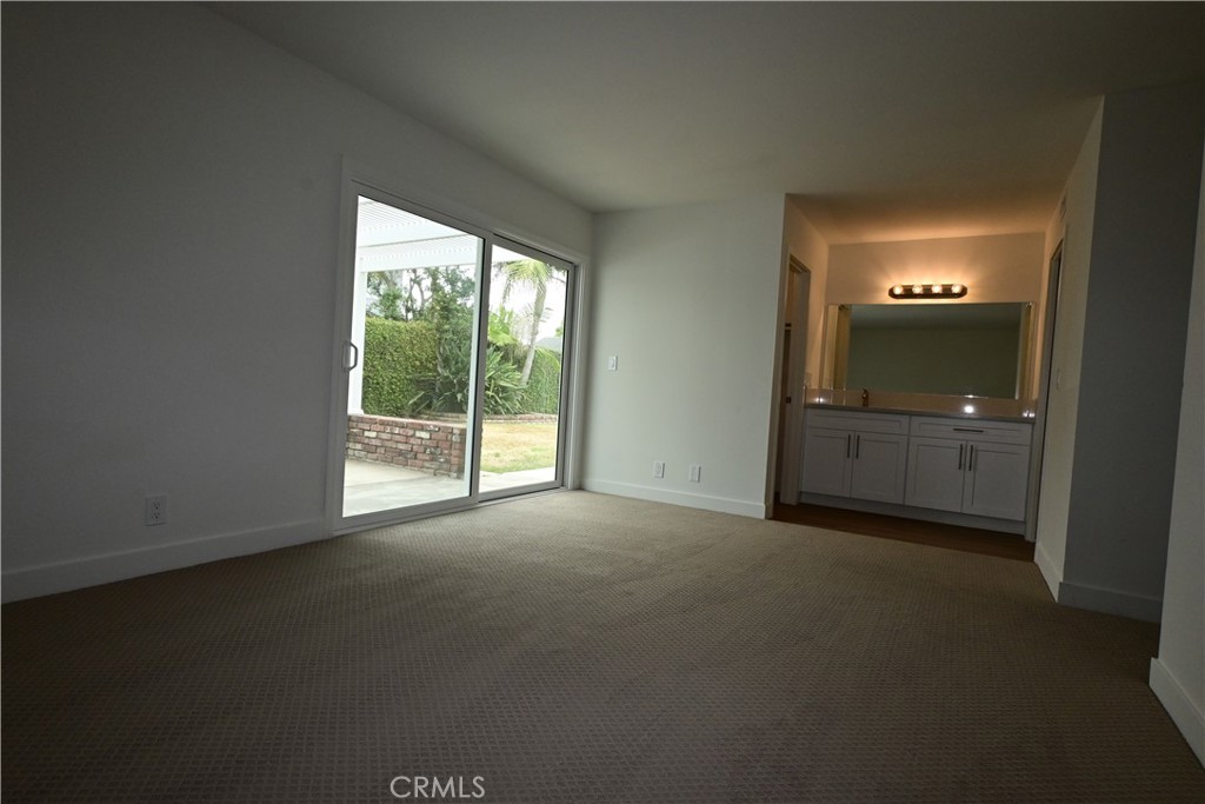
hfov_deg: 87.7
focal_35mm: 19
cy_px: 402
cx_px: 602
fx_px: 628
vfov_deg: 65.3
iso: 800
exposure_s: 1/100
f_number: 11
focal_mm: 12.5
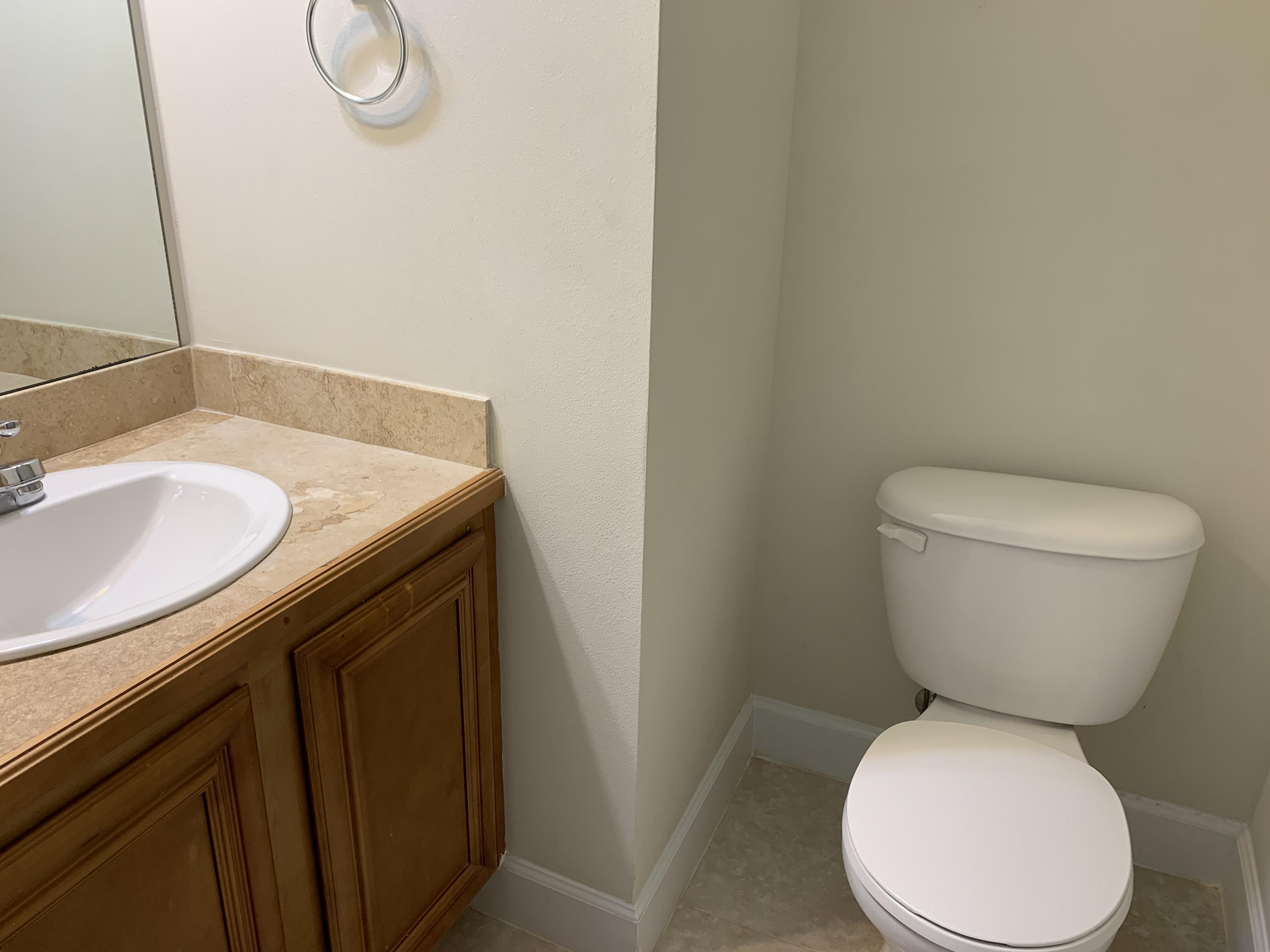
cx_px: 635
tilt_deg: -21.8
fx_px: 954
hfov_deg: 67.3
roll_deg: -1.9
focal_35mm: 26
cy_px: 476
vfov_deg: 53.1
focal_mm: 4.25
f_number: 1.8
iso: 64
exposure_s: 1/60
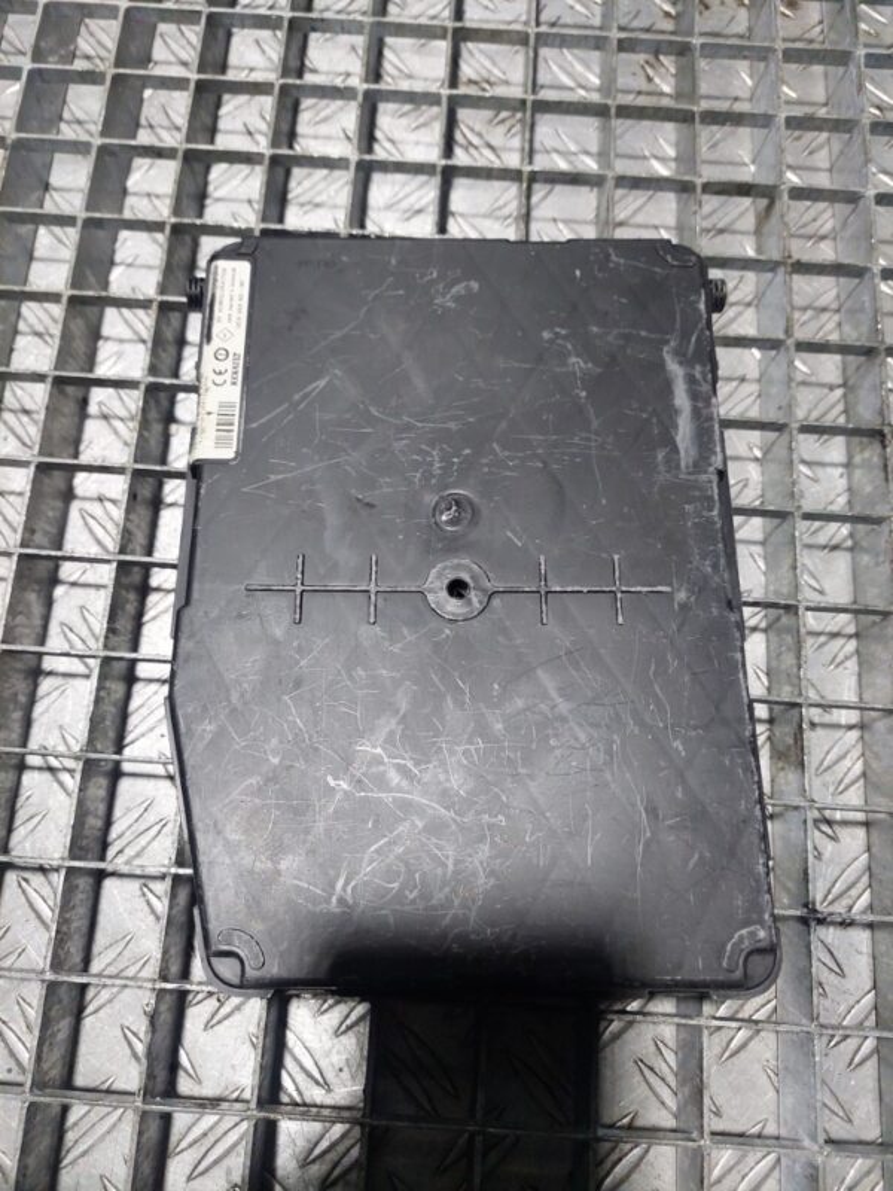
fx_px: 860
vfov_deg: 69.4
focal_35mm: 25
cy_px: 596
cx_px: 446
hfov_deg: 54.9
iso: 250
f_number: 1.8
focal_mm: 5.23
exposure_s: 1/100
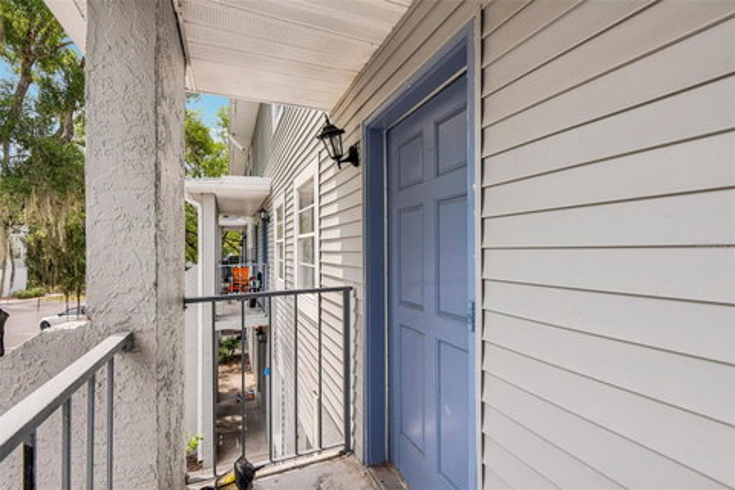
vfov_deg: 73.7
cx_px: 368
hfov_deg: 96.7
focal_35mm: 16
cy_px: 245
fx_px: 327
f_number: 8
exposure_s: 1/640
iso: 400
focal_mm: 16
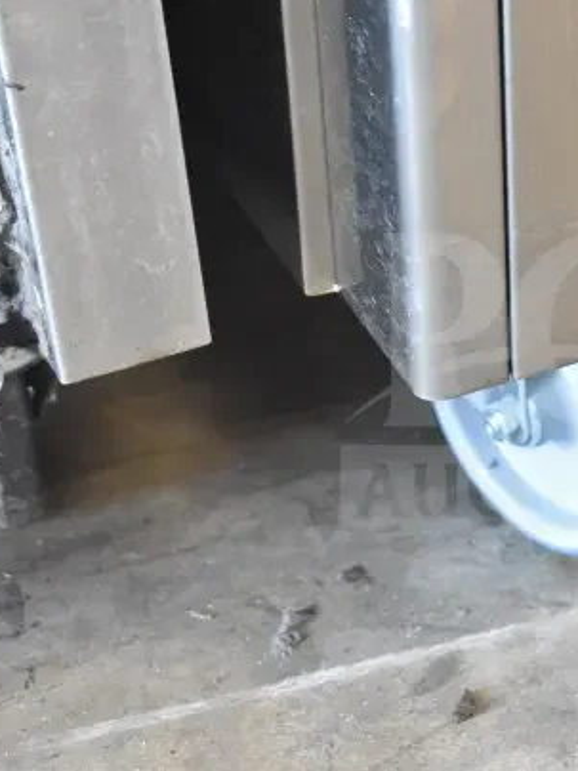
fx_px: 2665
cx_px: 553
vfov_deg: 16.5
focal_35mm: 120
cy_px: 385
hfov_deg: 12.3
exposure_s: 1/100
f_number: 5.6
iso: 6400
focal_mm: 55
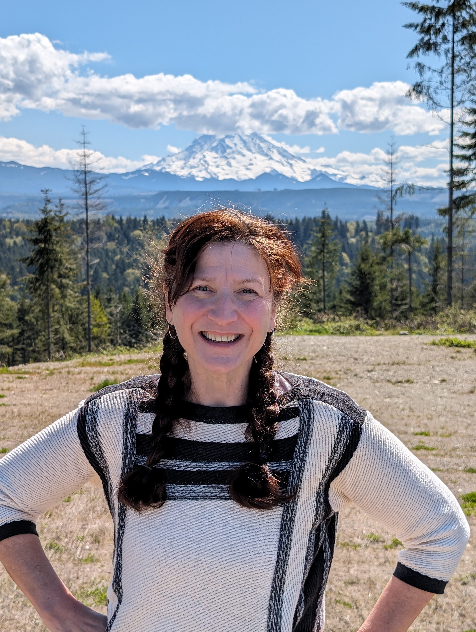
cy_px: 316
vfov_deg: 38.9
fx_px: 896
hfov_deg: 29.7
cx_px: 238
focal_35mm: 49
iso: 20
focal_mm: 6.9
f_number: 1.68
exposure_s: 1/1497
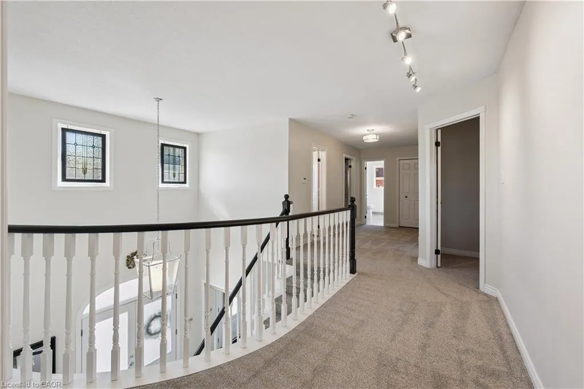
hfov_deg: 104.3
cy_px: 194
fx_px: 227
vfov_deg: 81.2
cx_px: 292
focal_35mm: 14
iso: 200
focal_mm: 14
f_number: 8
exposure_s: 1/60
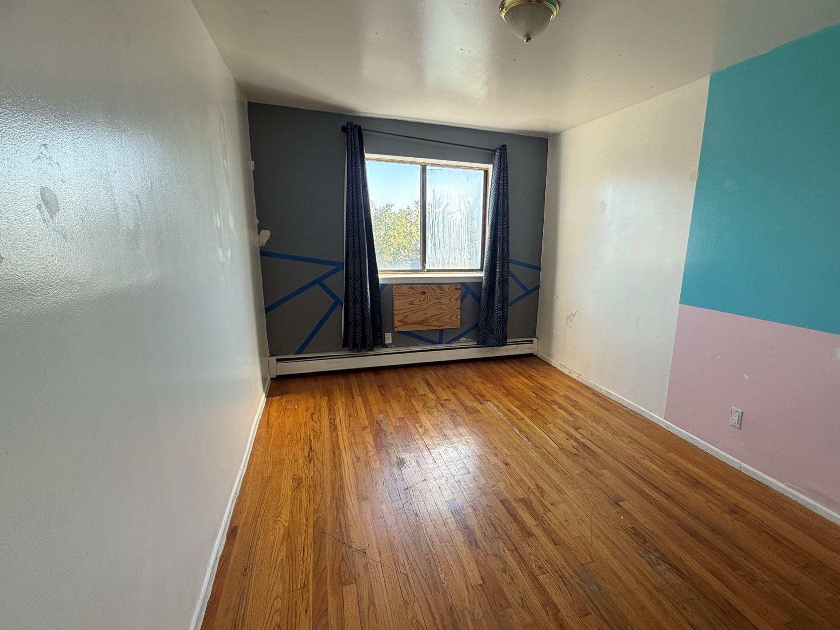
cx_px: 474
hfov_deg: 90.6
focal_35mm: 17
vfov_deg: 74.7
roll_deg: -1.8
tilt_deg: -13.3
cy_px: 331
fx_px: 412
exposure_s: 1/99
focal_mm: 2.22
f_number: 2.2
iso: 80
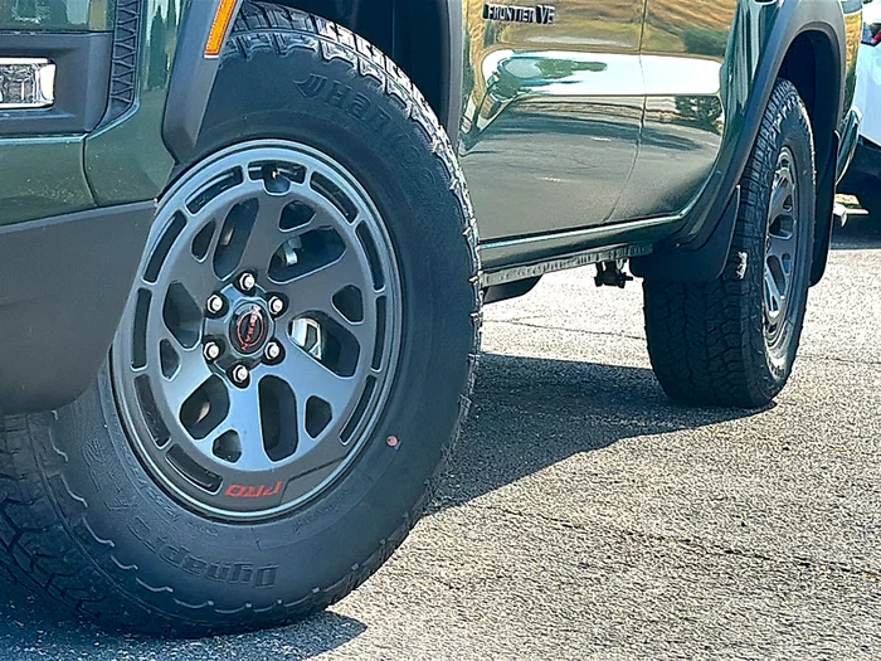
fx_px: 2240
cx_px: 440
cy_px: 330
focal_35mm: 88
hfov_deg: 22.3
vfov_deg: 16.8
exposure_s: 1/1672
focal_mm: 6.86
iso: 80
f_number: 1.78
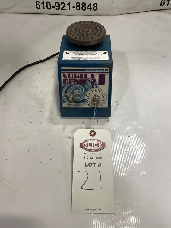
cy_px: 114
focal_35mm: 26
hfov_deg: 53.1
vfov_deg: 67.3
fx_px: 171
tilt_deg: -54.6
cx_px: 86
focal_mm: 4.2
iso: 80
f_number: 1.6
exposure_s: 1/60
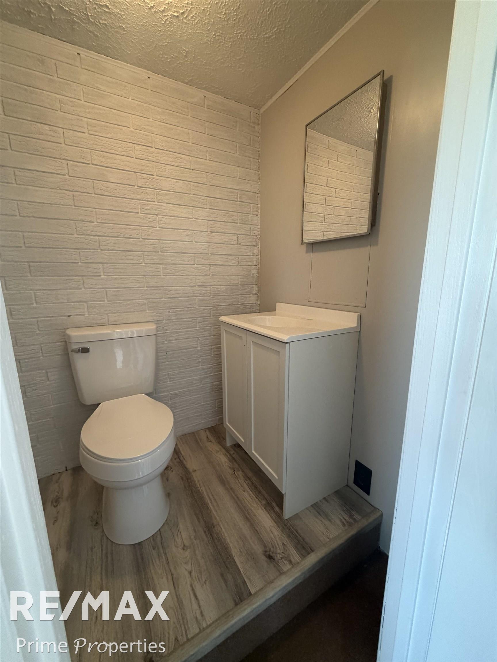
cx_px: 248
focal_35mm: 14
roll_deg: +0.9
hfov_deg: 85.7
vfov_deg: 102.1
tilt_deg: -10.8
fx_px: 268
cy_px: 331
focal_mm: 2.22
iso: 320
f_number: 2.2
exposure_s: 1/93
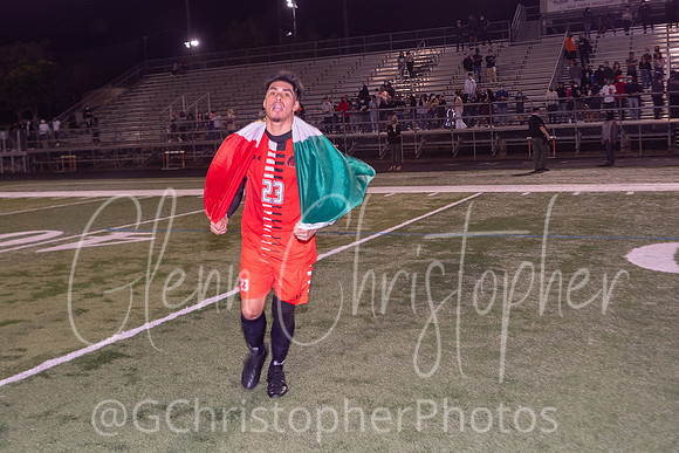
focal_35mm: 39
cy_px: 164
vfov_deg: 34.0
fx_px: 737
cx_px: 281
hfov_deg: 49.3
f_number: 2.8
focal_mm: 12
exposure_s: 1/60
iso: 200
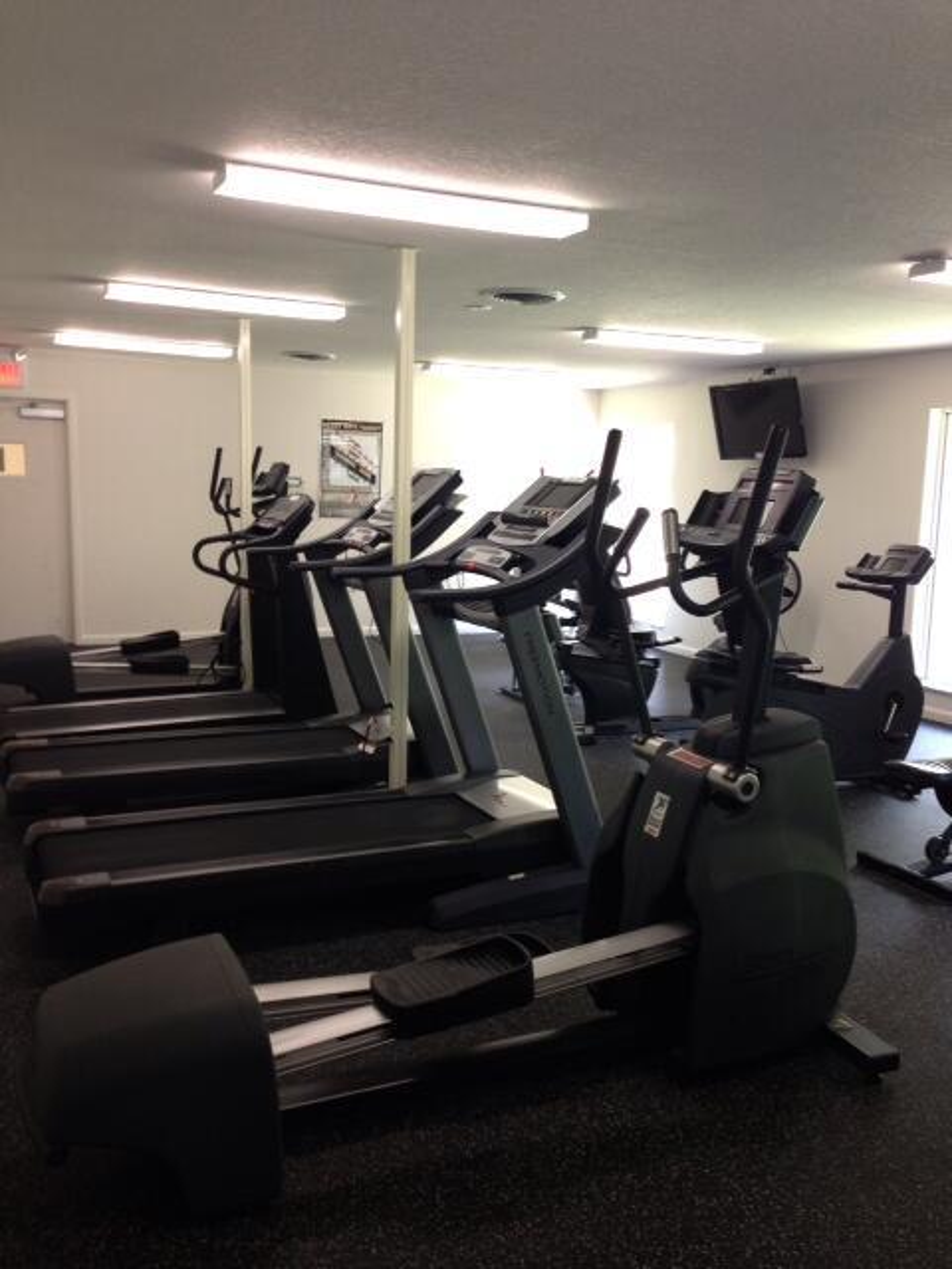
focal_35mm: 33
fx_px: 1210
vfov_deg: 55.4
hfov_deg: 42.9
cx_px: 476
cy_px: 634
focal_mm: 4.13
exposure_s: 1/20
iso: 80
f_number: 2.4
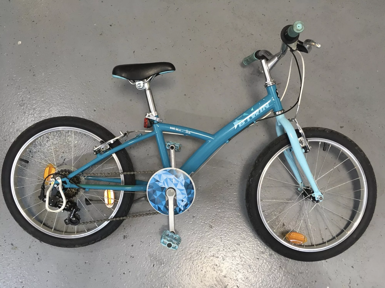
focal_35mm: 29
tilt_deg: -73.3
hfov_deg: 61.7
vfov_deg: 48.2
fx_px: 323
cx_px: 192
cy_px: 144
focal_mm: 4.15
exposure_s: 1/33
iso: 80
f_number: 2.2
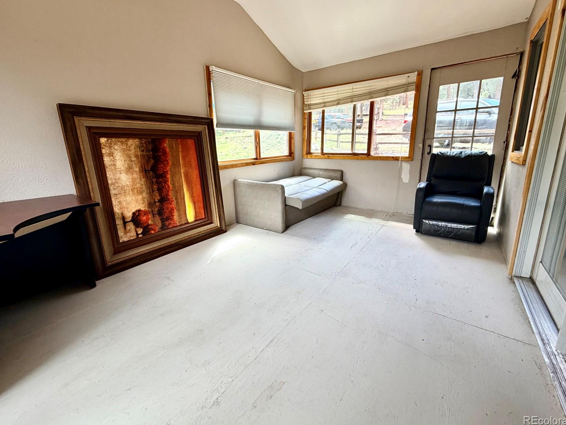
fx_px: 245
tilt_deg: -10.0
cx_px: 281
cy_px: 201
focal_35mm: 15
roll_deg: +0.4
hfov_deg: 98.2
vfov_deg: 81.7
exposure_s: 1/121
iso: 80
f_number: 2.2
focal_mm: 2.22
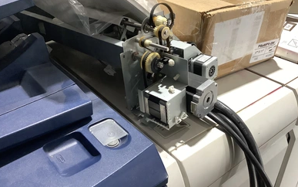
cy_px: 76
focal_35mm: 34
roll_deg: -2.9
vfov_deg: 37.2
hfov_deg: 56.7
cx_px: 149
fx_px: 276
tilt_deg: -27.5
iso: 200
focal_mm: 3.3
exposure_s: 1/60
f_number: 2.4
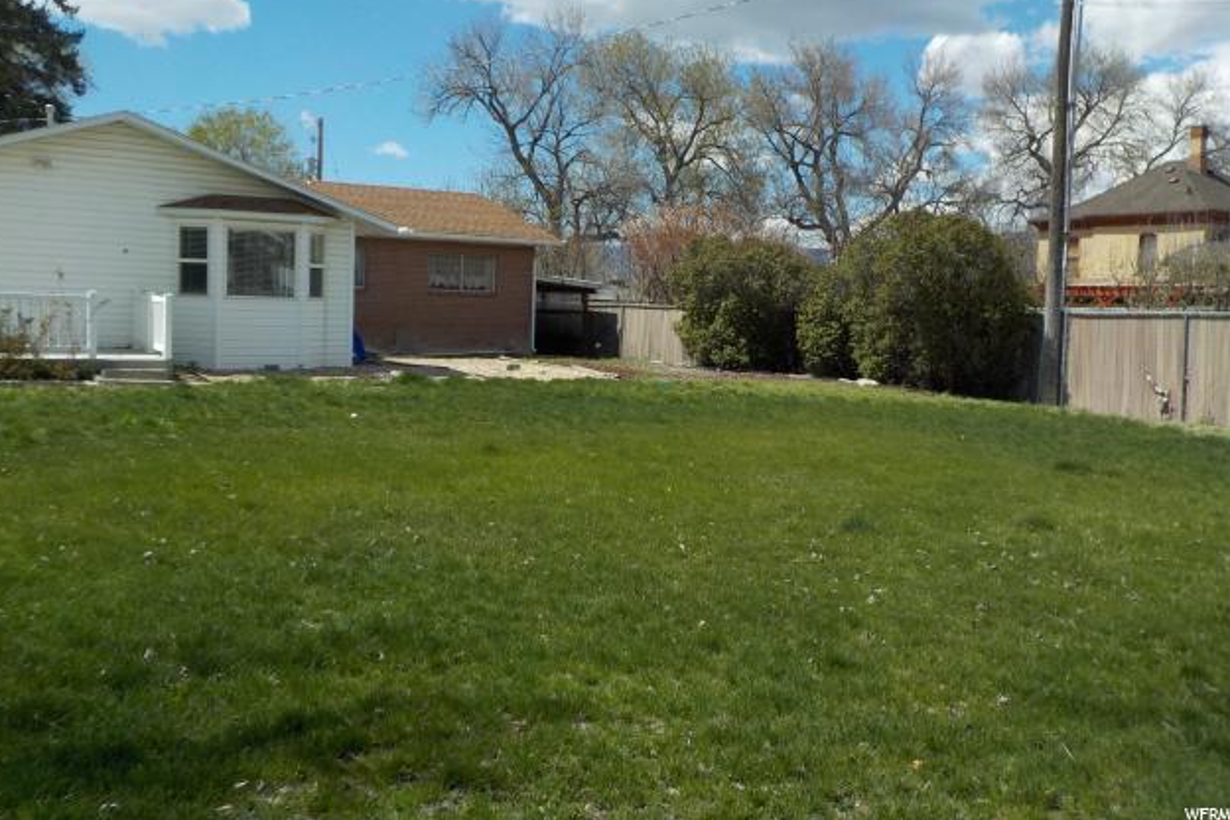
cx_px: 617
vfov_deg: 41.0
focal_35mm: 32
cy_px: 349
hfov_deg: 58.7
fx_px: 1093
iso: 125
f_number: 3.3
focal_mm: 4.1
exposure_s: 1/1250
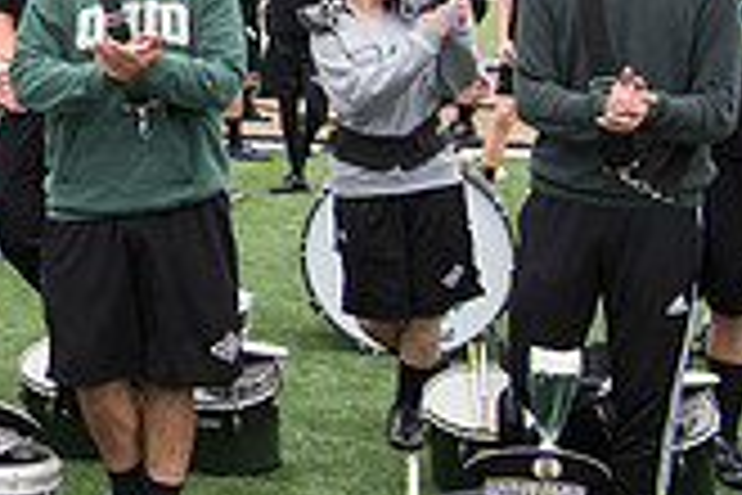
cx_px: -369
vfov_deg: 12.3
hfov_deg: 17.0
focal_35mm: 109
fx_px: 2246
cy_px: -74
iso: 640
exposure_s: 1/500
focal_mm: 31
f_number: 5.6
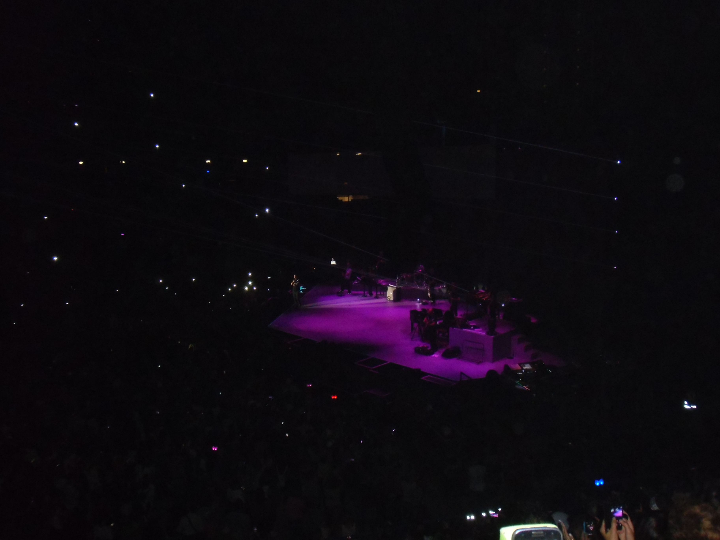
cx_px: 360
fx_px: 624
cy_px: 270
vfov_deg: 46.8
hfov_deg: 60.0
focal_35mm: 30
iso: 400
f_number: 3.5
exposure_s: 1/60
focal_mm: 5.36
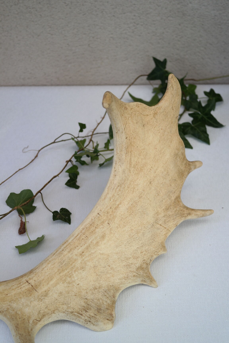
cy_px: 172
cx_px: 114
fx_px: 410
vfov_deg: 45.4
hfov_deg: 31.2
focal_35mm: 43
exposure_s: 1/100
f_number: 4
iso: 100
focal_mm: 28
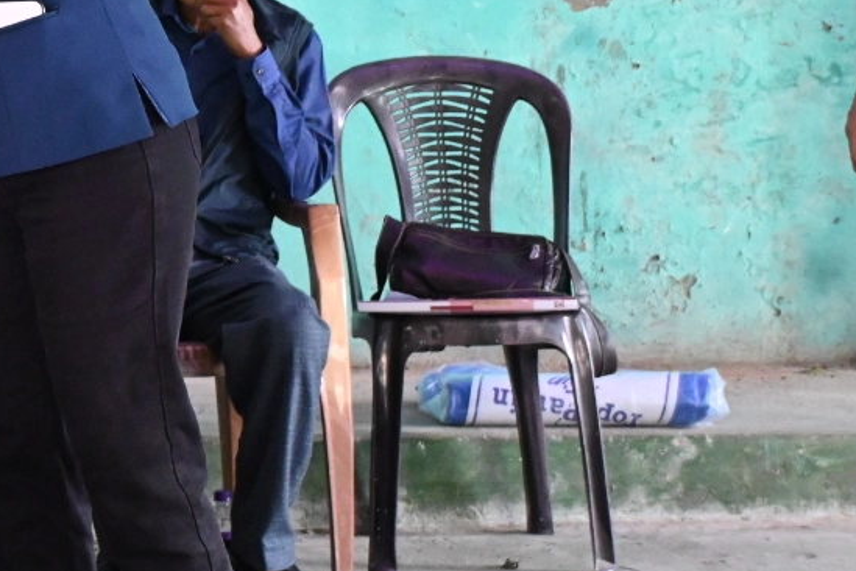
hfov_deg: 15.4
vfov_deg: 10.6
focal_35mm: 126
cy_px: -173
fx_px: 3001
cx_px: -301
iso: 3200
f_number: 3.8
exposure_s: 1/100
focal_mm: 28.5
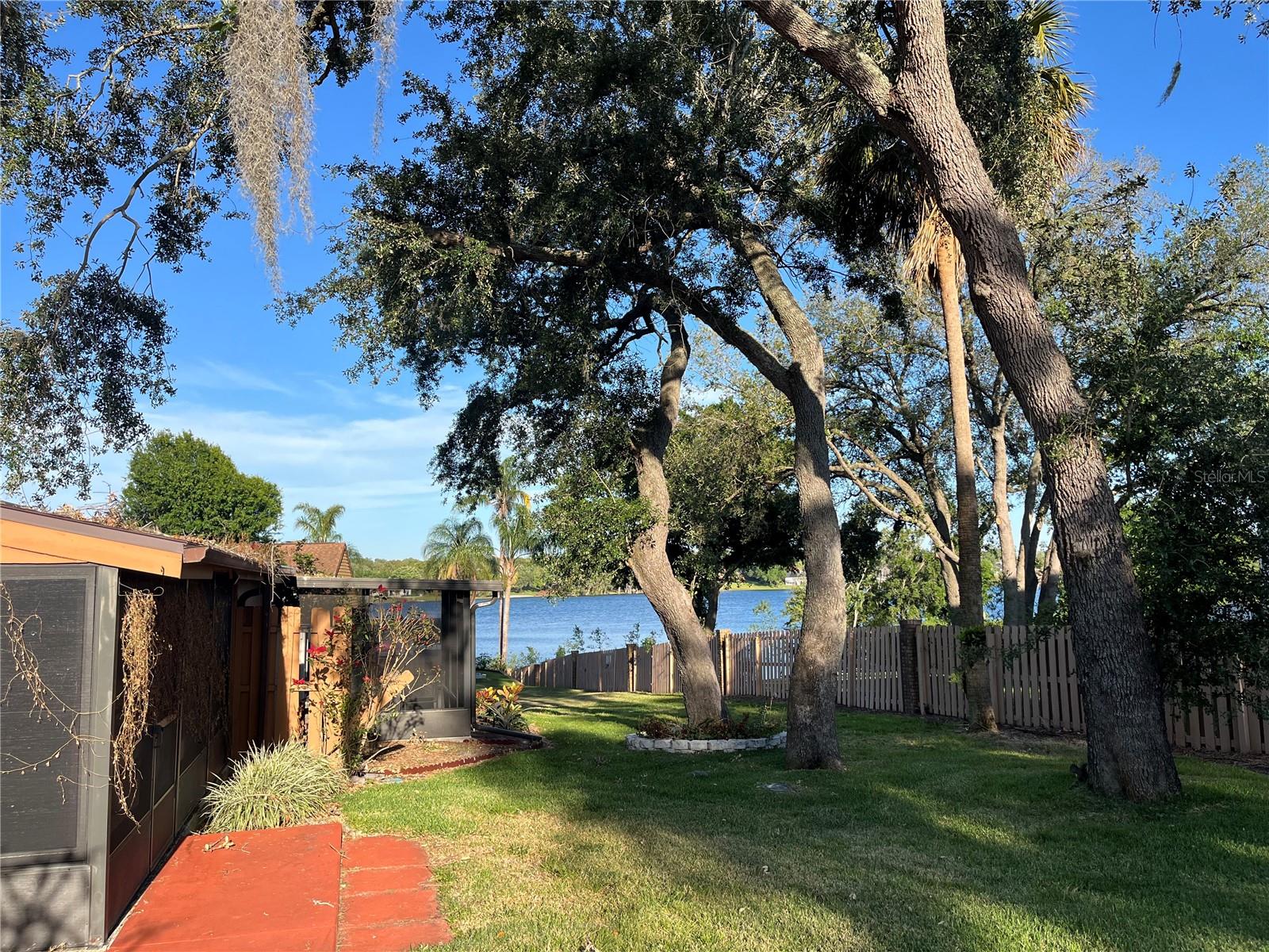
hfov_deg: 67.3
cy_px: 476
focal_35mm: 26
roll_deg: +2.2
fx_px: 953
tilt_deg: +5.6
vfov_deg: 53.1
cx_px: 634
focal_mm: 5.1
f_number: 1.6
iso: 50
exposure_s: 1/1517
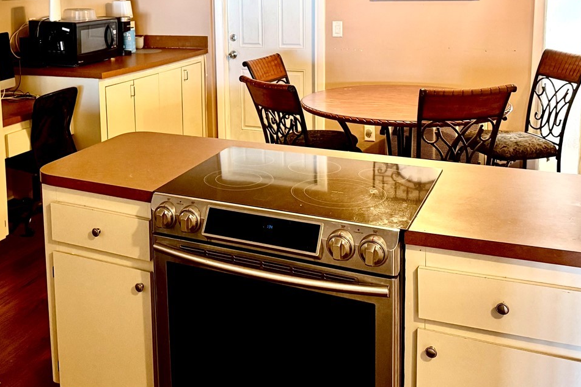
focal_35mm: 42
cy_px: 66
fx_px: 678
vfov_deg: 30.9
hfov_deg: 45.4
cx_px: 175
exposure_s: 1/60
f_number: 1.78
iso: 400
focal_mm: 6.76
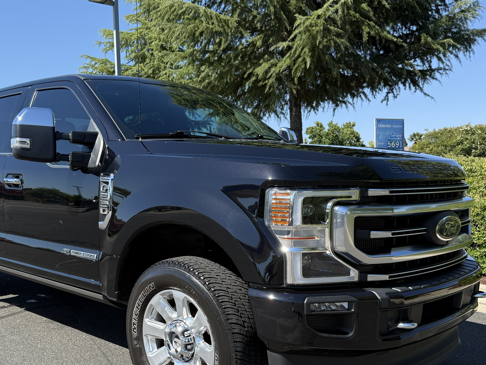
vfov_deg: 37.4
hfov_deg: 48.3
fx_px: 534
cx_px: 170
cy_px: 235
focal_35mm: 38
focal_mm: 6.76
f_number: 1.78
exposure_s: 1/2299
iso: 80
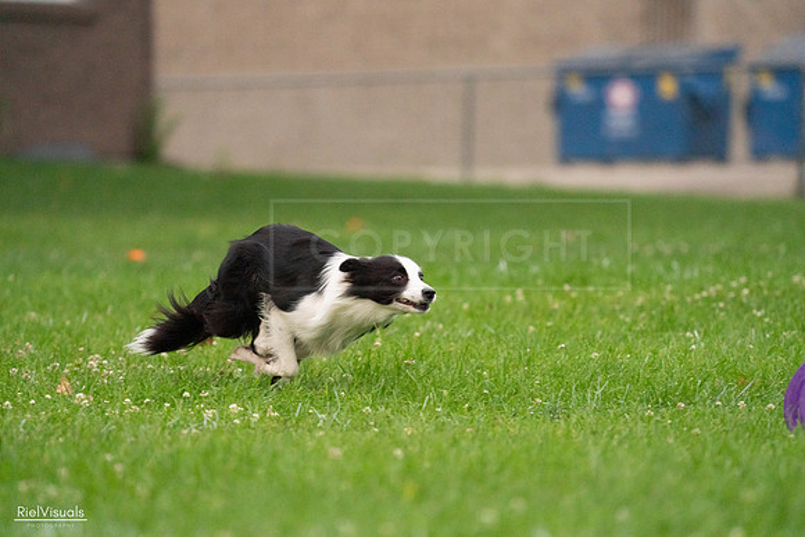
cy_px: 268
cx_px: 402
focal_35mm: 344
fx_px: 7694
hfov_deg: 6.0
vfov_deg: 4.0
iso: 6400
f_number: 6.3
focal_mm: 344
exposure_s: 1/1600
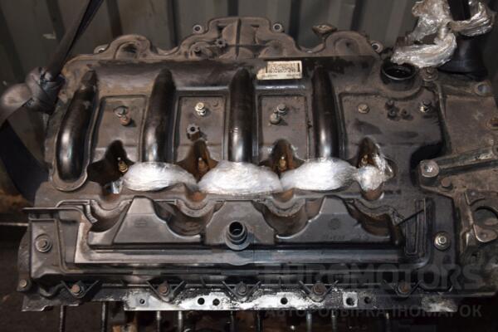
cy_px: 166
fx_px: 539
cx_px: 249
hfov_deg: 49.6
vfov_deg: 34.2
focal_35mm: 39
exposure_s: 1/60
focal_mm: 26
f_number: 5
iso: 800
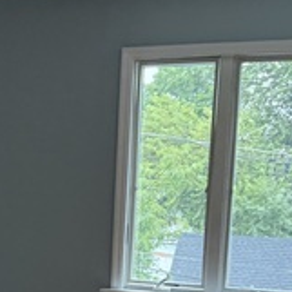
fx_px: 840
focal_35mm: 88
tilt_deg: -9.7
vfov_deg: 19.1
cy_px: 299
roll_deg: -0.9
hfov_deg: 18.8
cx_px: -44
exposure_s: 1/91
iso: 200
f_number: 1.78
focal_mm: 6.76
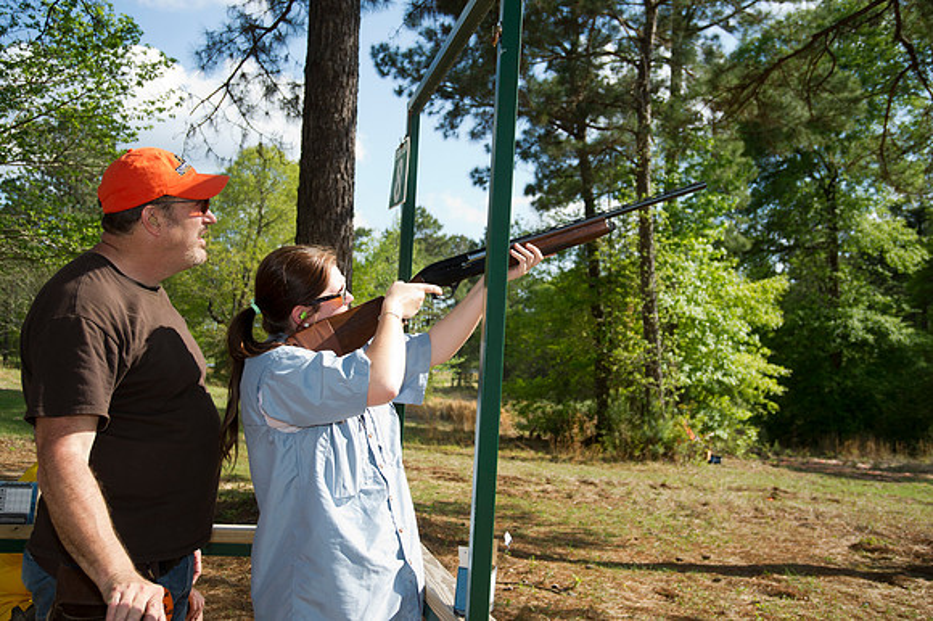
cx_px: 466
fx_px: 984
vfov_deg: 35.0
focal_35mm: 38
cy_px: 310
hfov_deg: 50.7
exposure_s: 1/250
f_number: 6.3
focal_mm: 38
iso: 100
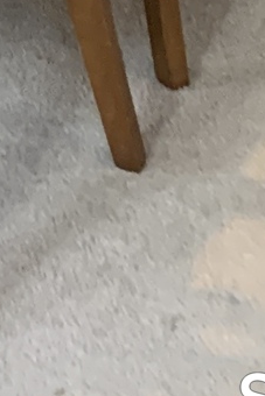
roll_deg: +0.9
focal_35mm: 183
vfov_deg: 8.7
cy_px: -892
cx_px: -363
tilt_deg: -7.6
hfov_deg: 7.1
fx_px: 2018
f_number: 1.8
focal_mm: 4.25
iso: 320
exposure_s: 1/30
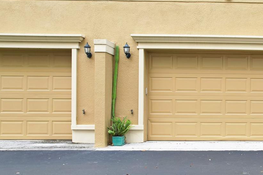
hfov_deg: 41.2
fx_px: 314
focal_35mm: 43
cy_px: 105
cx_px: 246
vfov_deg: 31.1
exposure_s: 1/160
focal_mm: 8.38
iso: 110
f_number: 2.8
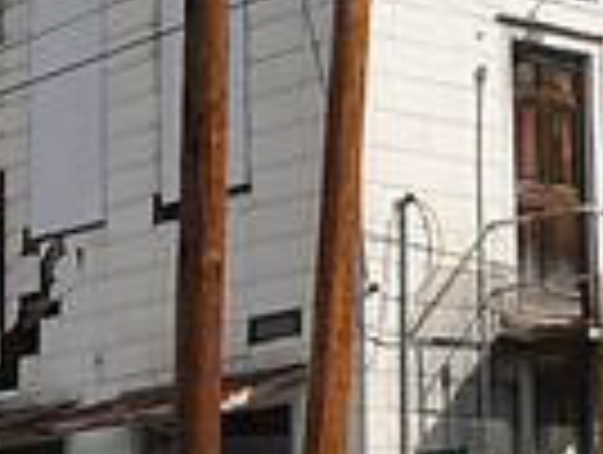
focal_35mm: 162
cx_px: 554
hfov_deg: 12.1
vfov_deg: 9.2
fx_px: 2827
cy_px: 258
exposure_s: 1/320
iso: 200
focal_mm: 26
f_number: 9
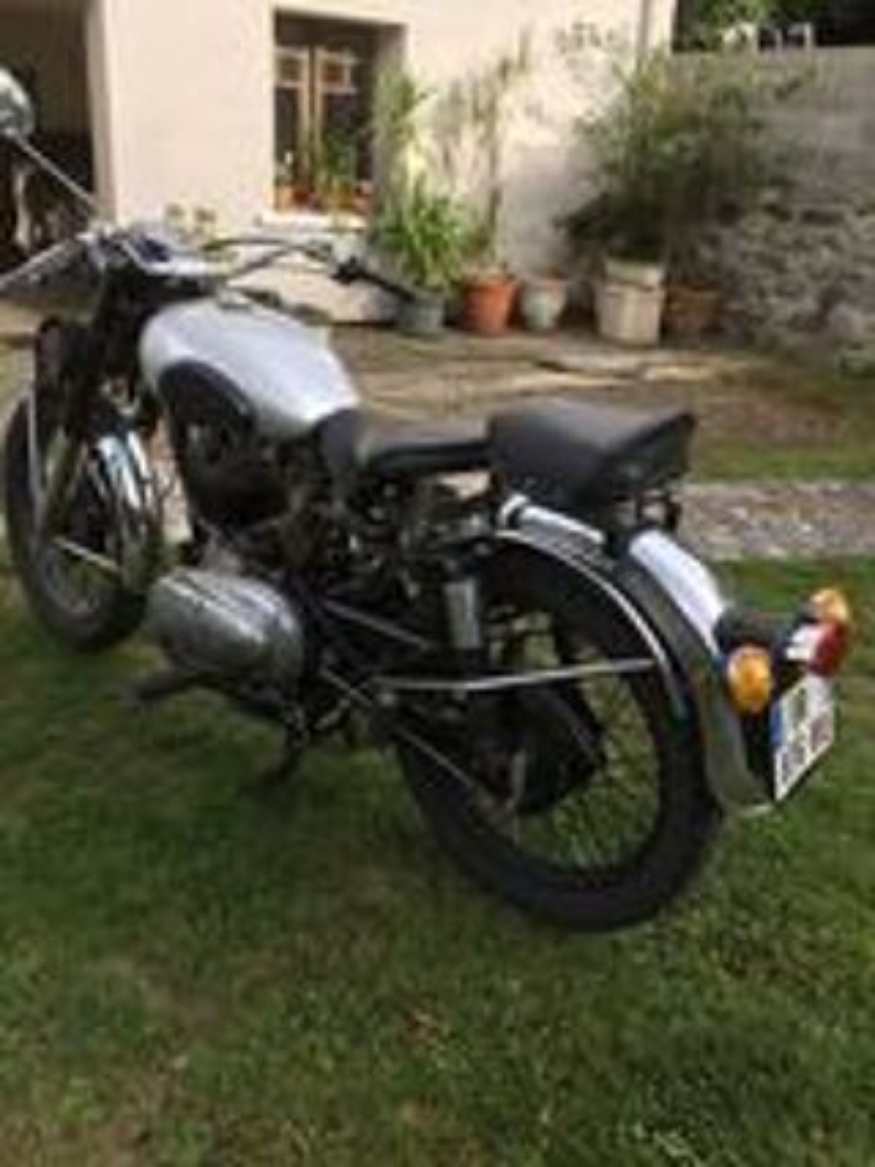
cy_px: 584
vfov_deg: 61.7
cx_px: 438
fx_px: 978
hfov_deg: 48.2
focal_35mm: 29
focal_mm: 4.15
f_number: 2.2
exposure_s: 1/102
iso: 32
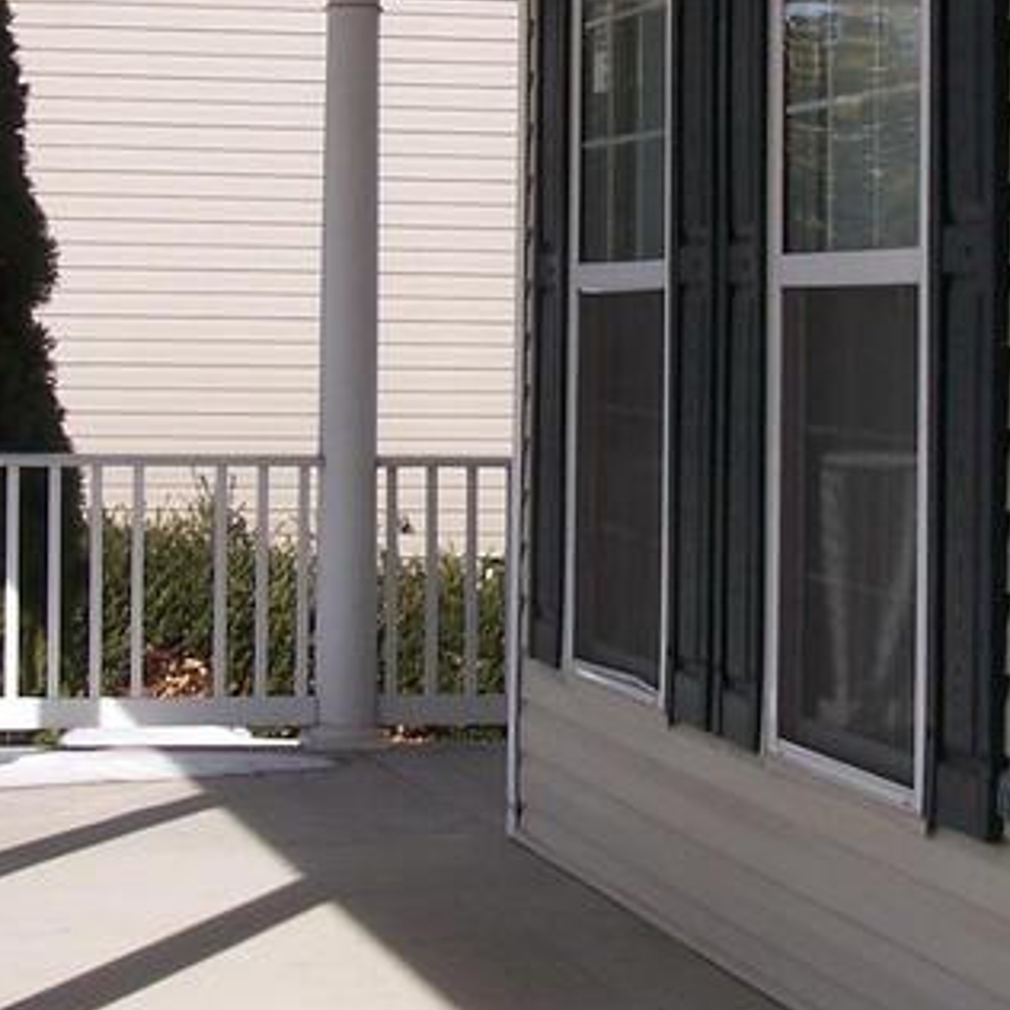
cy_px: 272
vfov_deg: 15.9
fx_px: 3598
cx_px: 607
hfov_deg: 16.0
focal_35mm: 109
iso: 80
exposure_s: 1/640
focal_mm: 6.3
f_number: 4
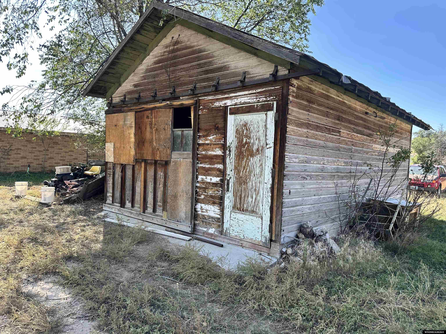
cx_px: 223
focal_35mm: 24
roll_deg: -3.5
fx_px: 309
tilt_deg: -2.5
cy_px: 167
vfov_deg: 56.8
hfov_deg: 71.6
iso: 80
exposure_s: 1/767
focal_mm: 6.86
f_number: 1.78
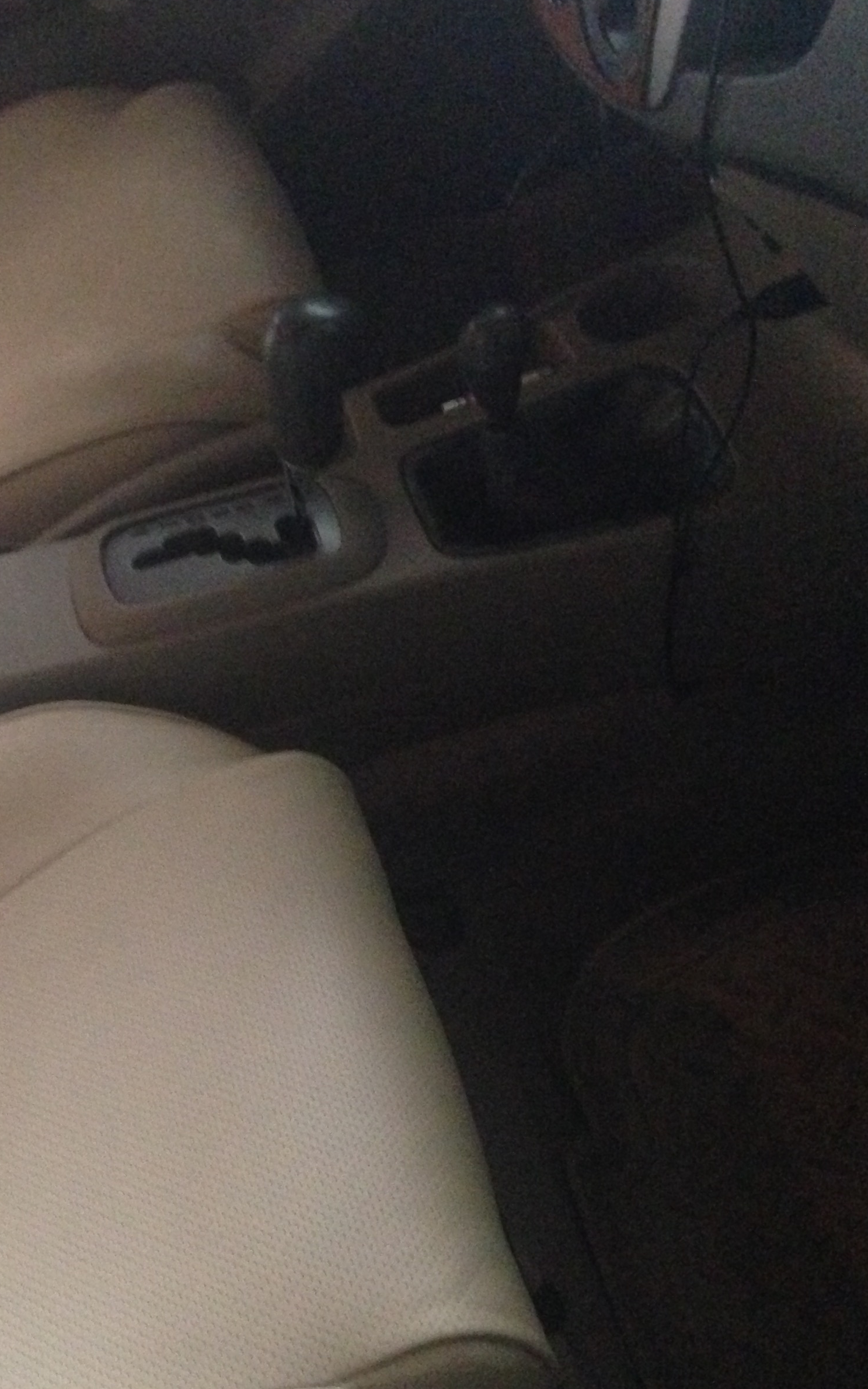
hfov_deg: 26.4
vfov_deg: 41.5
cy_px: 879
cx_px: 176
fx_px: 1817
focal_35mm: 48
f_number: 2.4
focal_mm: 4.12
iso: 800
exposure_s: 1/15
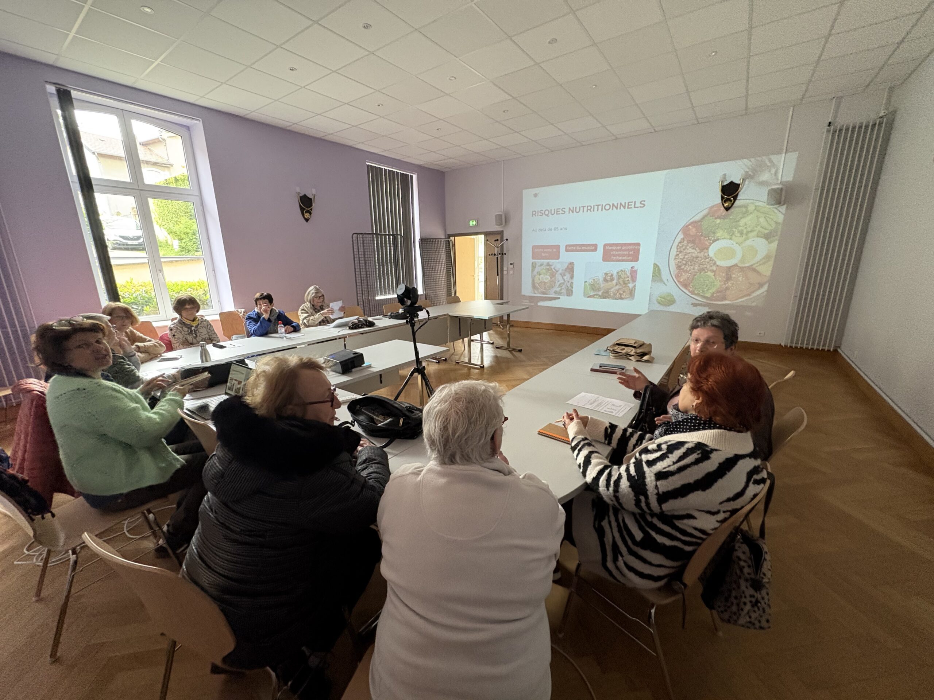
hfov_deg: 102.1
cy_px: 350
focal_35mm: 14
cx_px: 467
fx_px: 378
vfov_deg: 85.7
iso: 640
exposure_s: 1/60
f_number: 2.2
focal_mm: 2.22
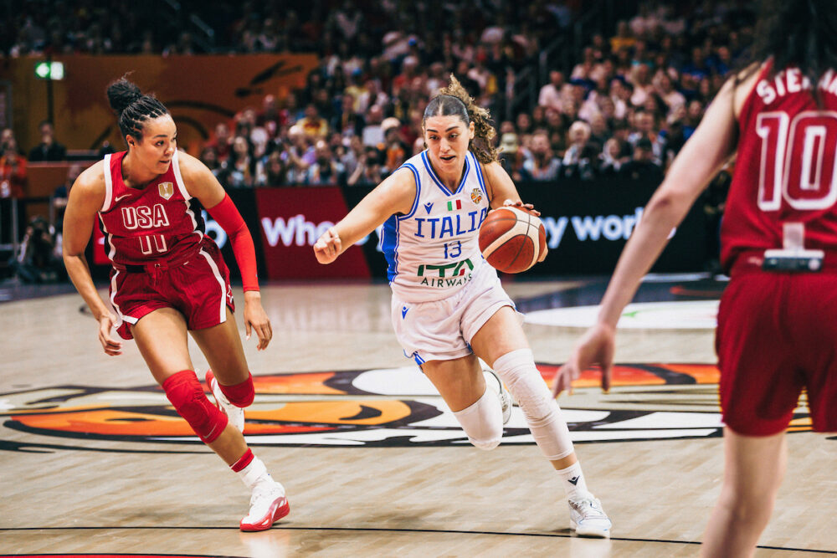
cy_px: 279
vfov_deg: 12.2
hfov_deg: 18.3
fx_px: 2604
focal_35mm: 112
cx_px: 418
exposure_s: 1/1600
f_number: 2.8
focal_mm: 112
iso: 2000
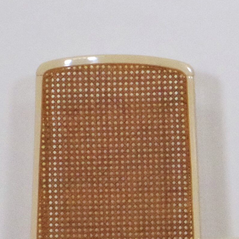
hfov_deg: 8.8
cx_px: 503
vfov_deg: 9.2
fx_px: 1461
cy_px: 320
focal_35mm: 187
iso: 3200
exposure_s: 1/100
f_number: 8
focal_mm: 21.25
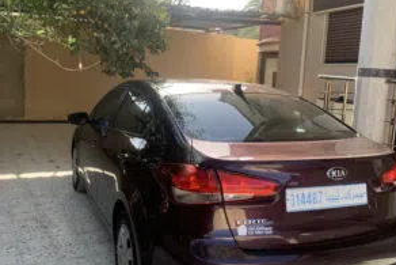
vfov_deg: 36.0
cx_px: 202
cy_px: 126
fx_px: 407
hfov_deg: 51.9
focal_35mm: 37
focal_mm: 4.25
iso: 25
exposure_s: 1/334
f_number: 1.8
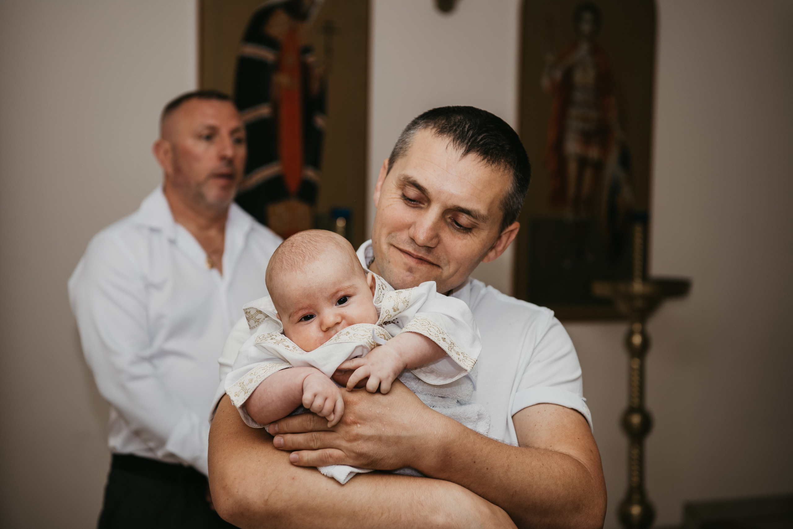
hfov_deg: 28.8
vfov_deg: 19.5
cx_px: 396
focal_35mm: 70
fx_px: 1542
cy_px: 264
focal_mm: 70
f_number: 4
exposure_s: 1/160
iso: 160
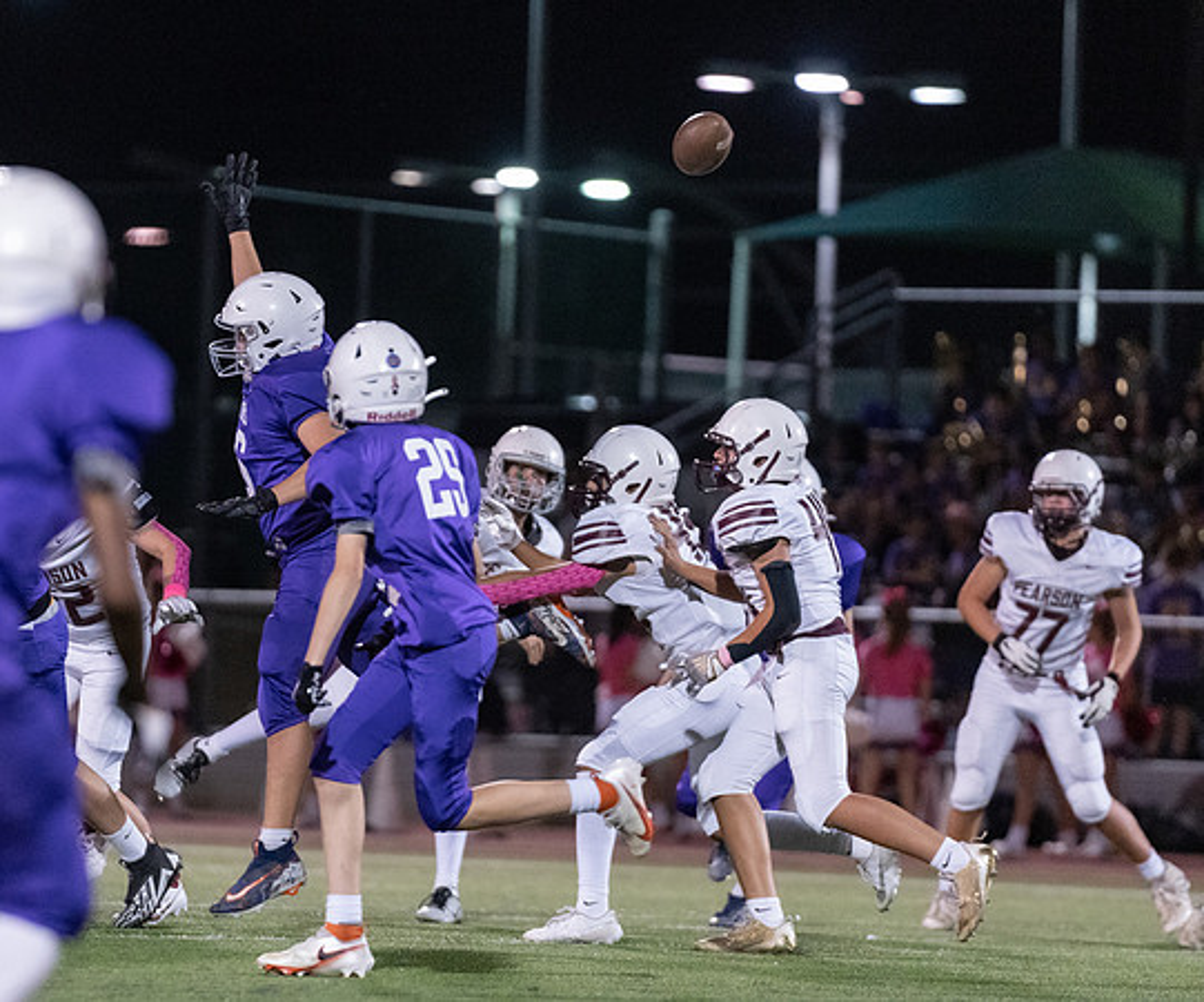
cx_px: 401
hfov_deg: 6.0
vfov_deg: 5.0
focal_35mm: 318
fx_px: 11522
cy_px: 620
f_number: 2.8
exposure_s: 1/1250
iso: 6400
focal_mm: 200
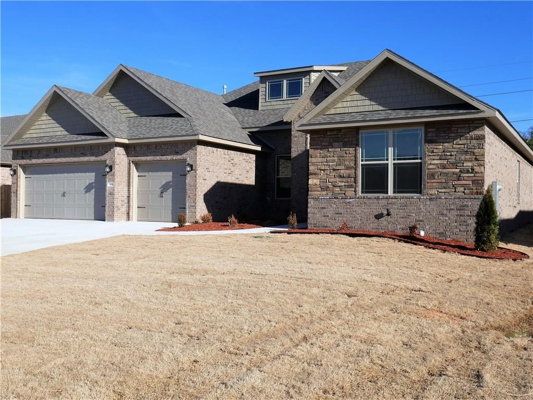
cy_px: 200
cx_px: 266
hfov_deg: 49.0
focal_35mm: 38
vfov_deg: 37.7
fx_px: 585
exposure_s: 1/500
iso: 200
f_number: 9
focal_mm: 19
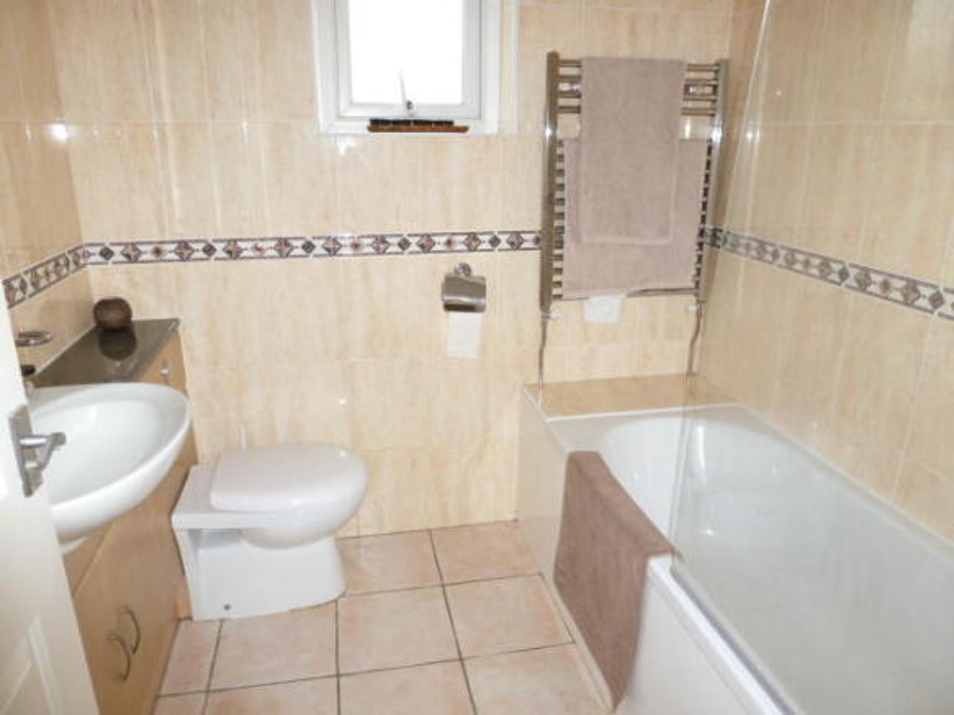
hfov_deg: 71.6
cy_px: 358
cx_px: 477
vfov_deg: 56.8
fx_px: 661
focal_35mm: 24
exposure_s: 1/60
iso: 200
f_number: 3.3
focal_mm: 4.3
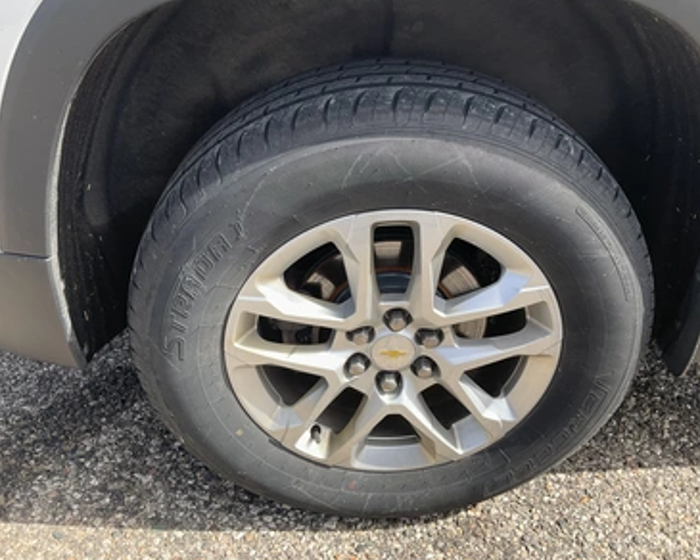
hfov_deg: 57.1
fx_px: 642
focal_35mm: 31
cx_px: 370
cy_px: 282
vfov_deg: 47.1
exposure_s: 1/504
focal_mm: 3
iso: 25
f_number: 1.8
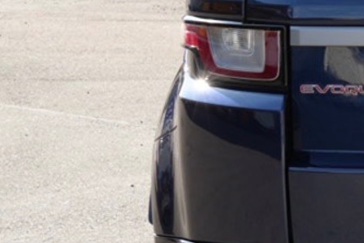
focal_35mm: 152
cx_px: 614
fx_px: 1541
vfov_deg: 9.0
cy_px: 93
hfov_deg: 12.5
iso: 100
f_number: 4.5
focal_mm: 21
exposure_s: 1/320
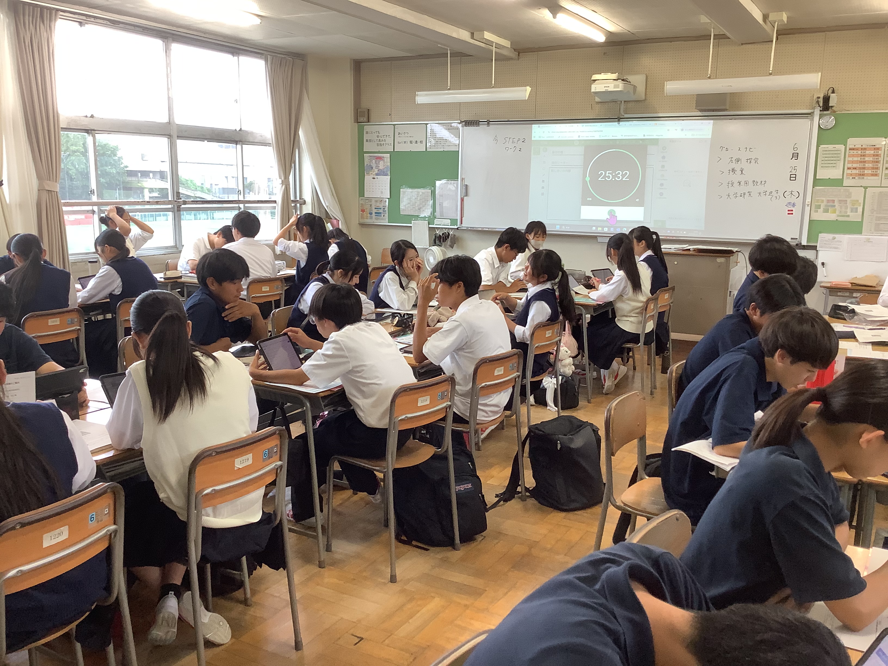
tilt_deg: -10.7
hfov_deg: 58.4
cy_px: 333
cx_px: 444
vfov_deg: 45.4
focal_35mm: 31
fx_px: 795
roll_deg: -1.8
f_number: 2.4
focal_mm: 3.3
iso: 80
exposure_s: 1/50
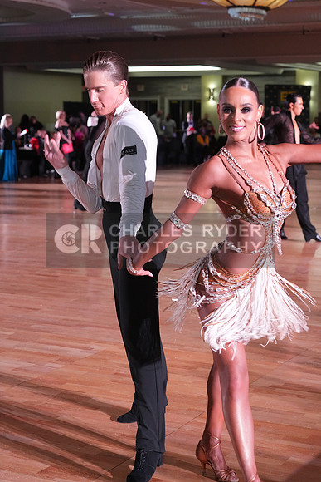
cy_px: 241
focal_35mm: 70
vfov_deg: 28.8
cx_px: 160
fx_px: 936
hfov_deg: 19.5
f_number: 5
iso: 4000
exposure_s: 1/200
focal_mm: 70
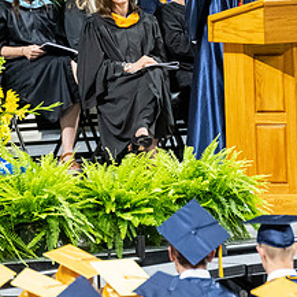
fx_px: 6504
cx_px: 241
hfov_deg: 2.6
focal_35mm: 670
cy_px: -4
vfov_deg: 2.6
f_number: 4.5
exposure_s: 1/200
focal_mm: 200
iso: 2000
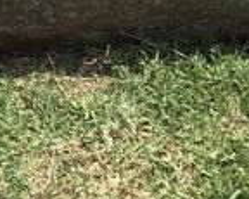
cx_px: 353
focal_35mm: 125
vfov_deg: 10.0
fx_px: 921
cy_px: -349
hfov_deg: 14.5
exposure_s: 1/1429
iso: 25
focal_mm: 5.4
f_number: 1.8
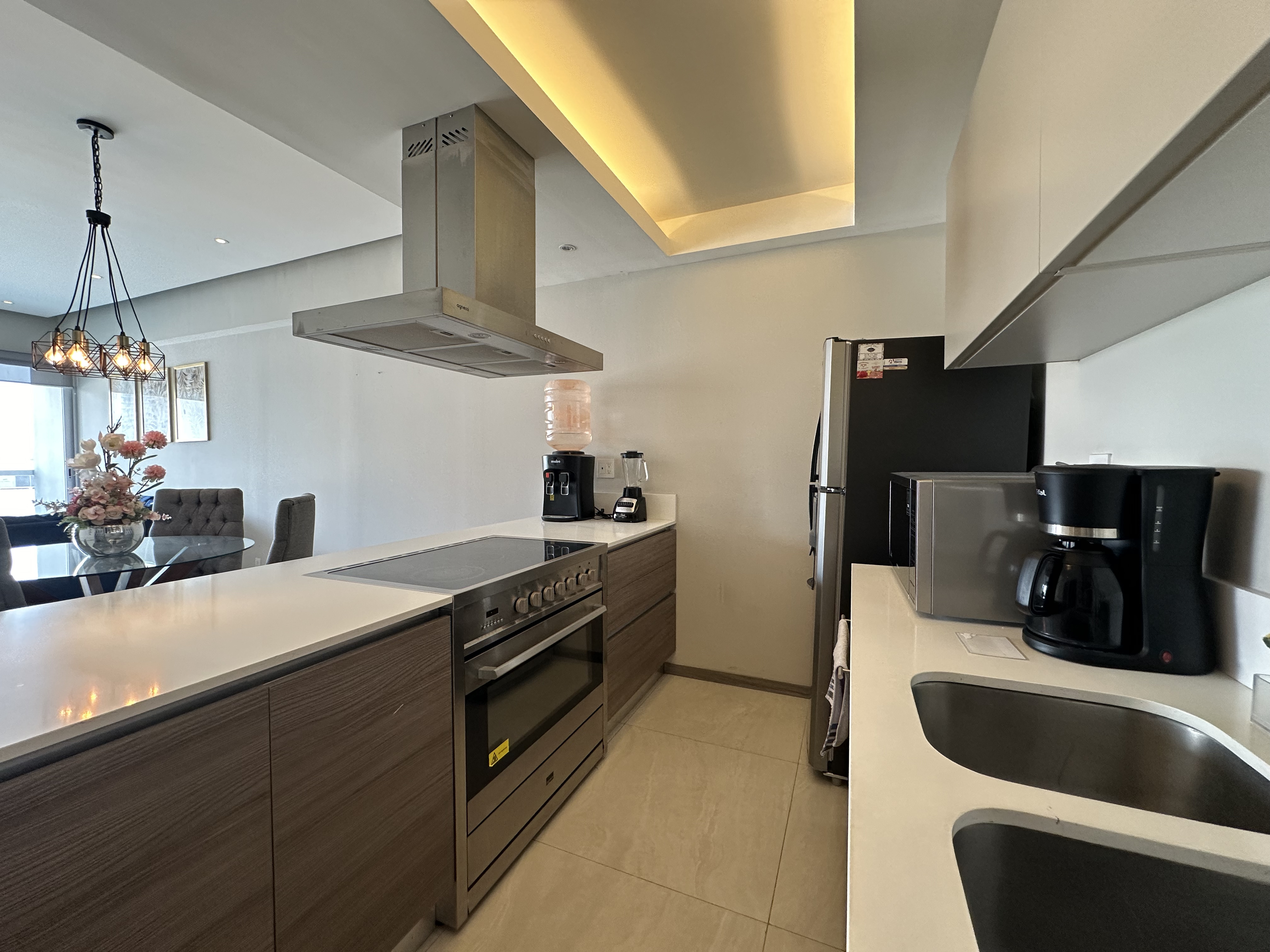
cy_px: 476
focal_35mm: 14
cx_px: 635
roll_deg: -0.5
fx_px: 514
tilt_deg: -1.7
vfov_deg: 85.7
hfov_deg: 102.1
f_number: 2.2
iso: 200
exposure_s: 1/120
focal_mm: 2.22
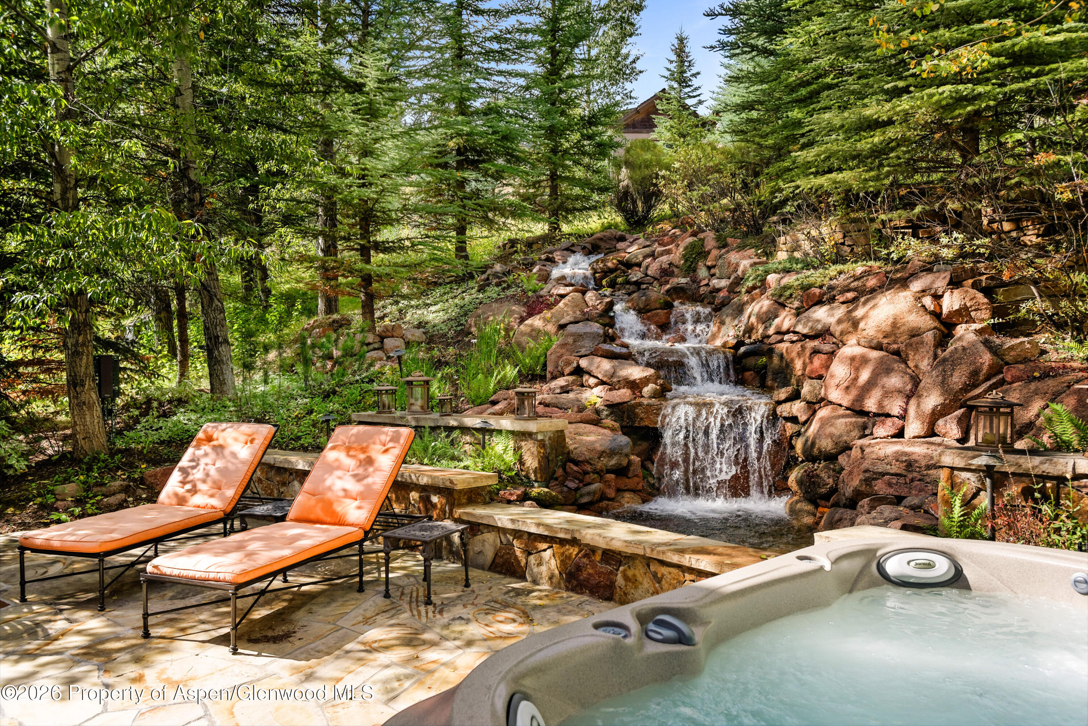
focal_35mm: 26
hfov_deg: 69.4
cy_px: 363
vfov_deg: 49.6
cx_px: 544
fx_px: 786
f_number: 7.1
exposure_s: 1/200
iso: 400
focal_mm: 26
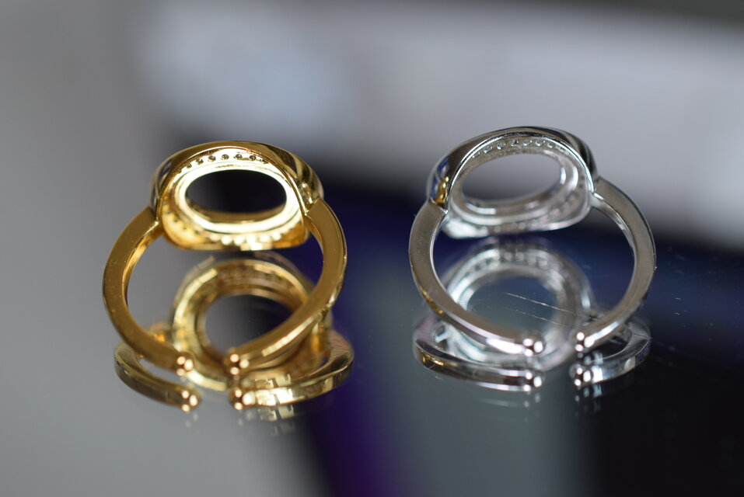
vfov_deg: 22.7
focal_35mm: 60
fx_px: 1241
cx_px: 372
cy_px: 248
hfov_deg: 33.4
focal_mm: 40
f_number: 5.6
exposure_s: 1/125
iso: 400
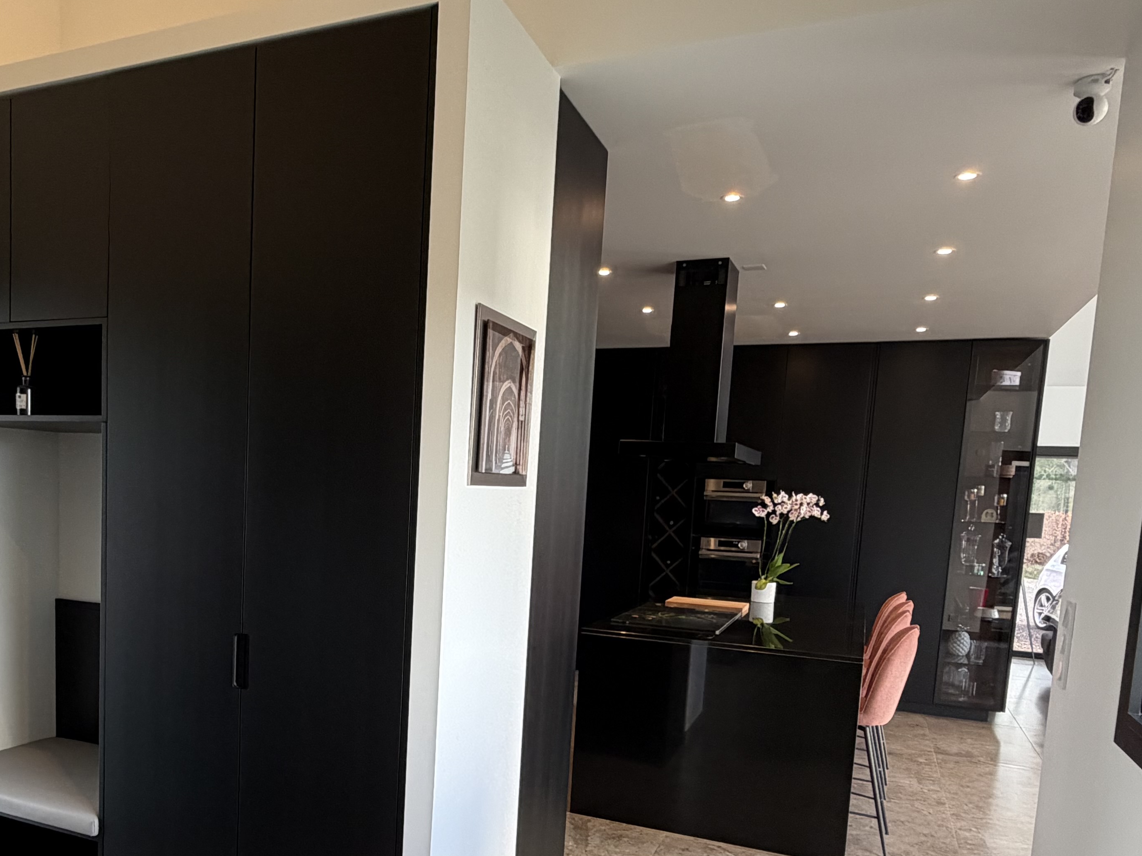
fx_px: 957
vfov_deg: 47.2
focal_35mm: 29
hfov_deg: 60.4
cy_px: 588
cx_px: 397
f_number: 2.2
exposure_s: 1/121
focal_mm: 2.22
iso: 160
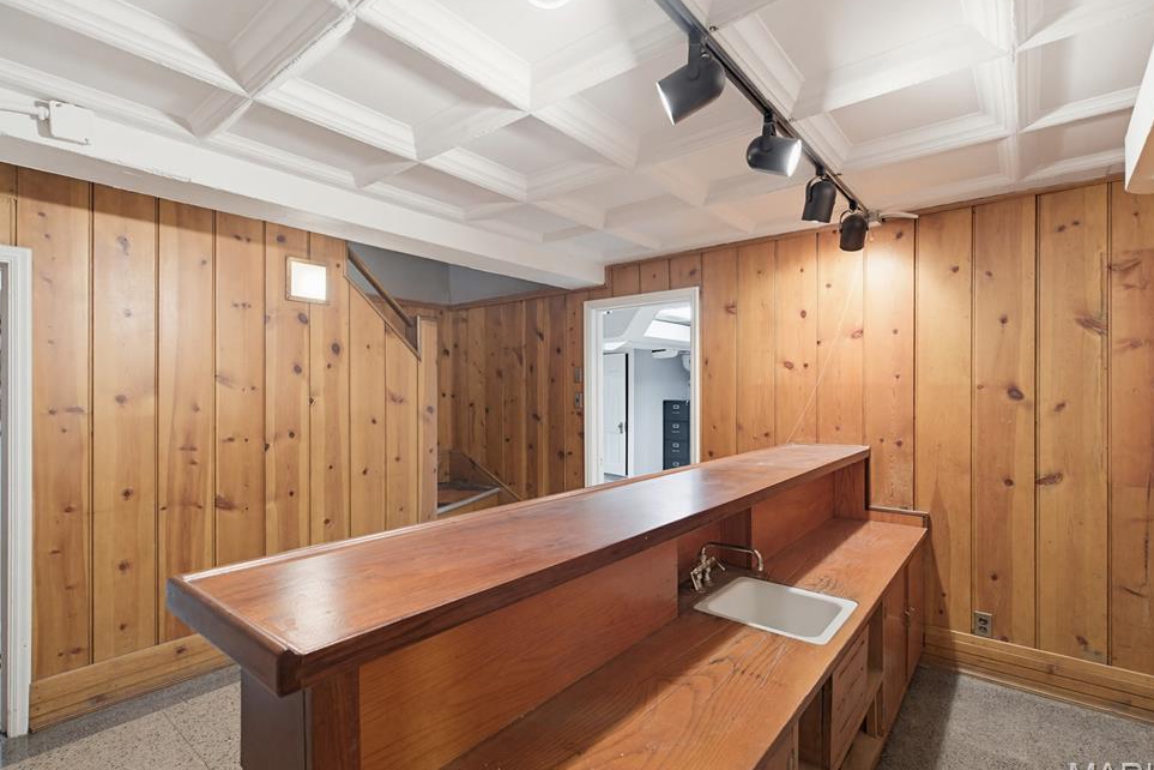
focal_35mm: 17
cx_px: 575
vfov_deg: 70.4
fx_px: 545
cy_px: 392
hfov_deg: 93.3
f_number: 6.3
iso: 200
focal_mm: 16
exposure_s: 1
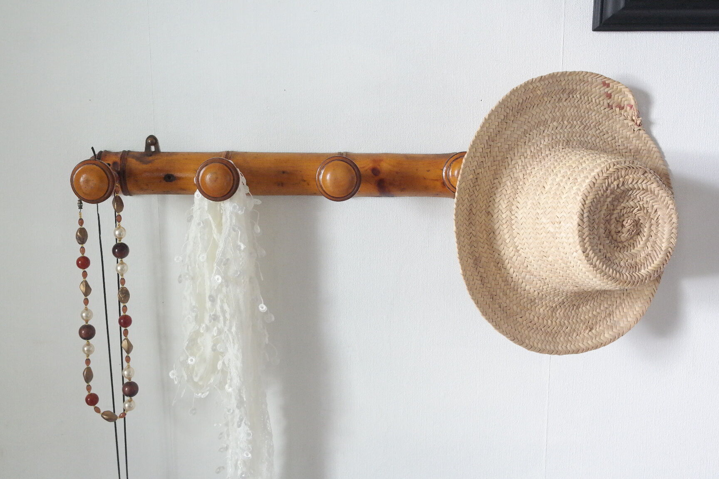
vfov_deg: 27.5
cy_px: 240
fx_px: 979
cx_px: 360
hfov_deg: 40.3
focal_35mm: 49
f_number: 5.6
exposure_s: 1/50
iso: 3200
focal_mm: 32
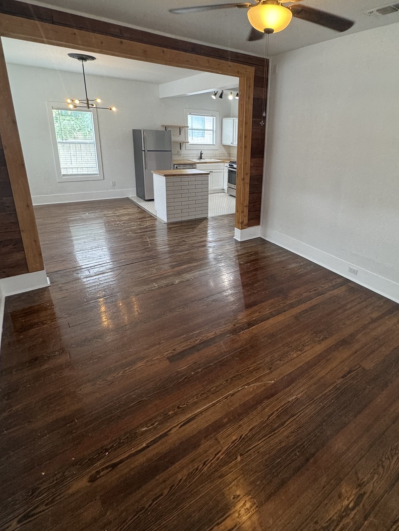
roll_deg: -2.4
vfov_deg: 84.0
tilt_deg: -17.1
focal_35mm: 19
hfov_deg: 67.7
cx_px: 249
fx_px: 292
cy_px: 223
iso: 160
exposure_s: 1/60
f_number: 2.2
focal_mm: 2.22
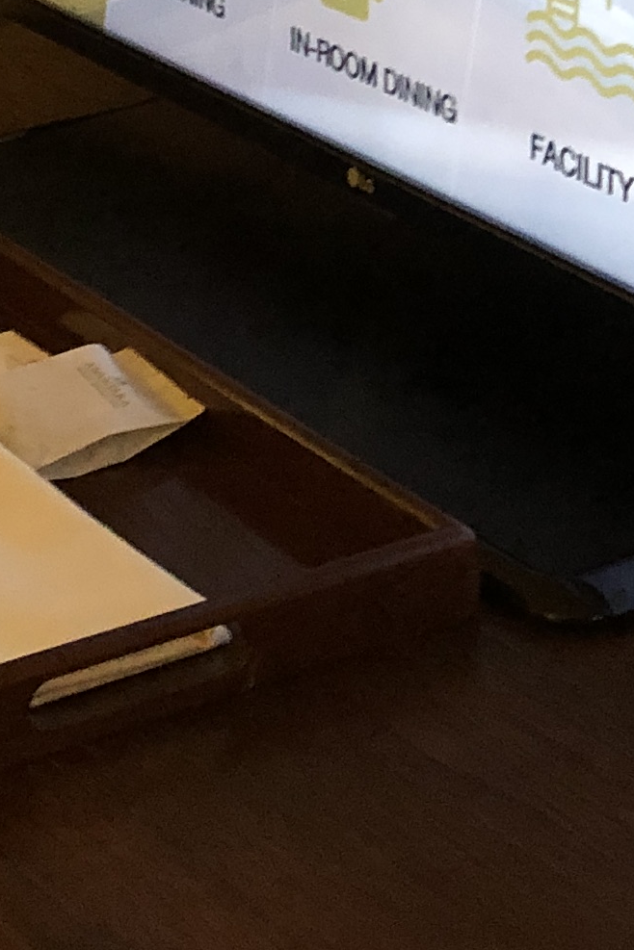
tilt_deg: -10.6
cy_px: -319
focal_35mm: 119
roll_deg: +0.6
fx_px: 3143
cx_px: 211
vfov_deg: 16.2
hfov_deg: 11.5
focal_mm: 3.99
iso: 100
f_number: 1.8
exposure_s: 1/7
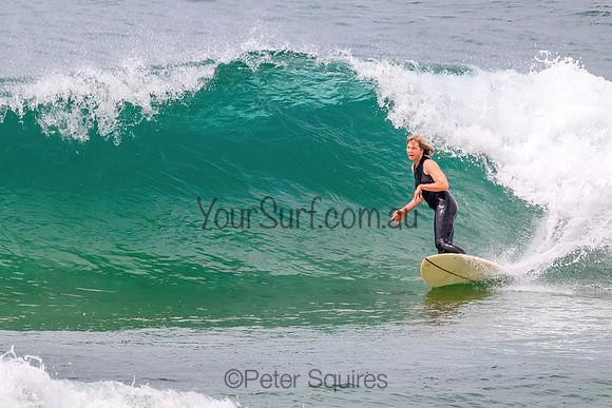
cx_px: 292
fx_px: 17191
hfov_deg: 2.0
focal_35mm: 1011
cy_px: 184
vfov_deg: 1.4
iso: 800
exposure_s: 1/2000
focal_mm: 800
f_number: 11
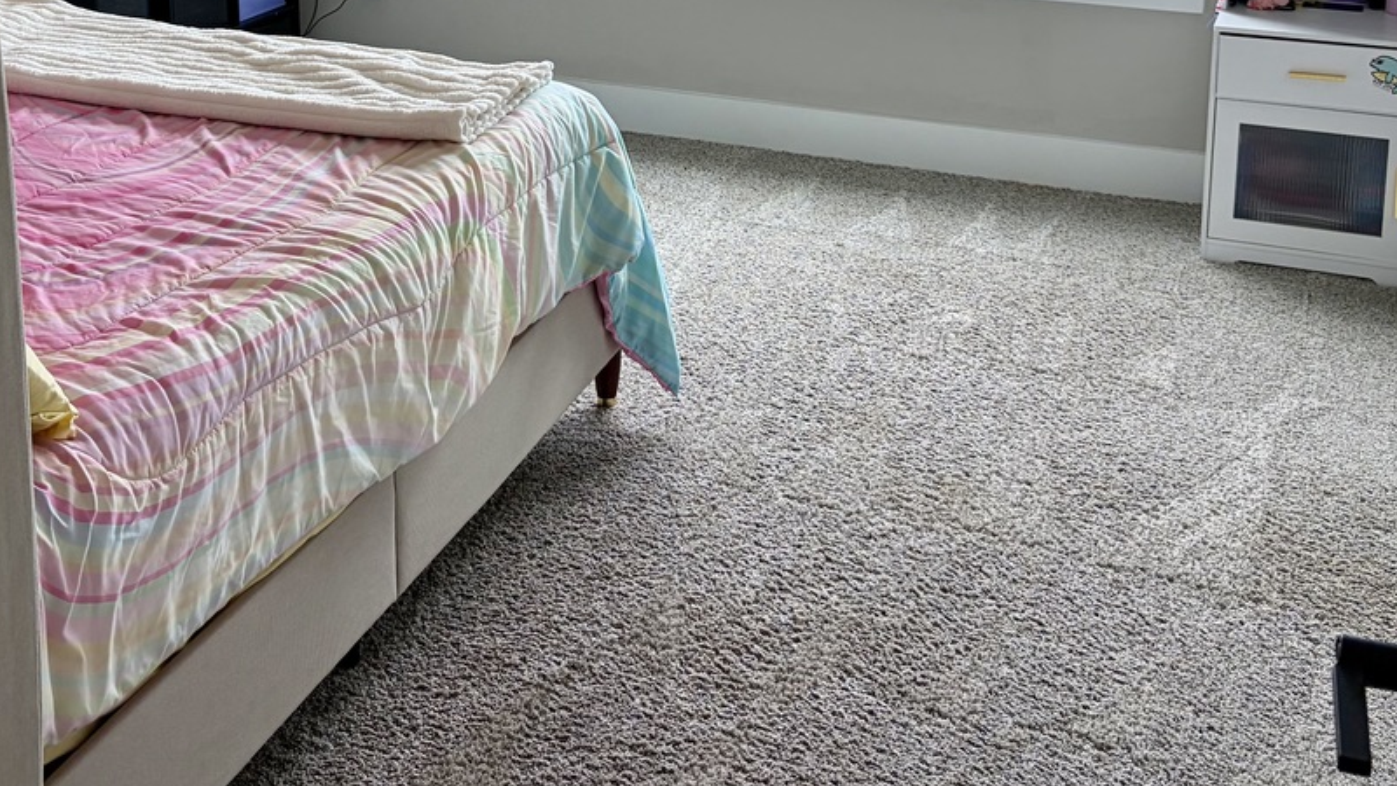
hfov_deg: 40.3
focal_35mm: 51
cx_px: 508
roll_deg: -0.7
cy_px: -103
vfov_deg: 22.1
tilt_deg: -9.0
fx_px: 1889
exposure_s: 1/160
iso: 50
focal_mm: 5.96
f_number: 1.6
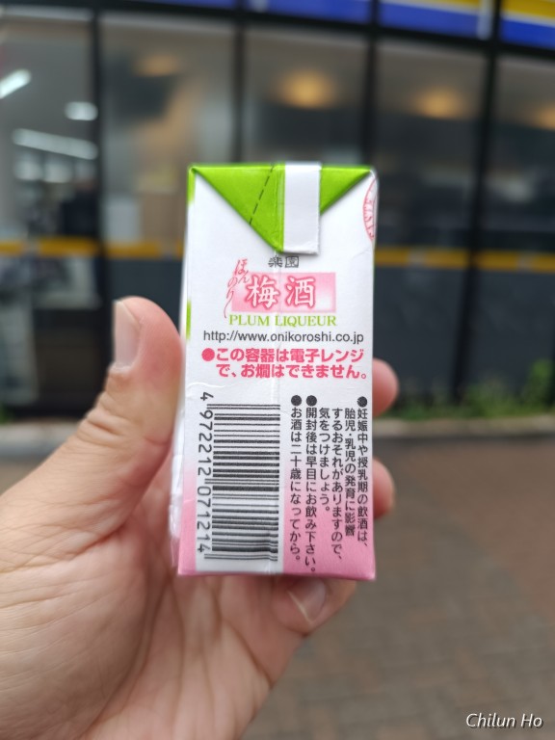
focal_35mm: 24
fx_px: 513
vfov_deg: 71.6
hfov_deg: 56.8
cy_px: 370
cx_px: 278
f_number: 1.65
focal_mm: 6.14
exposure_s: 1/100
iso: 93
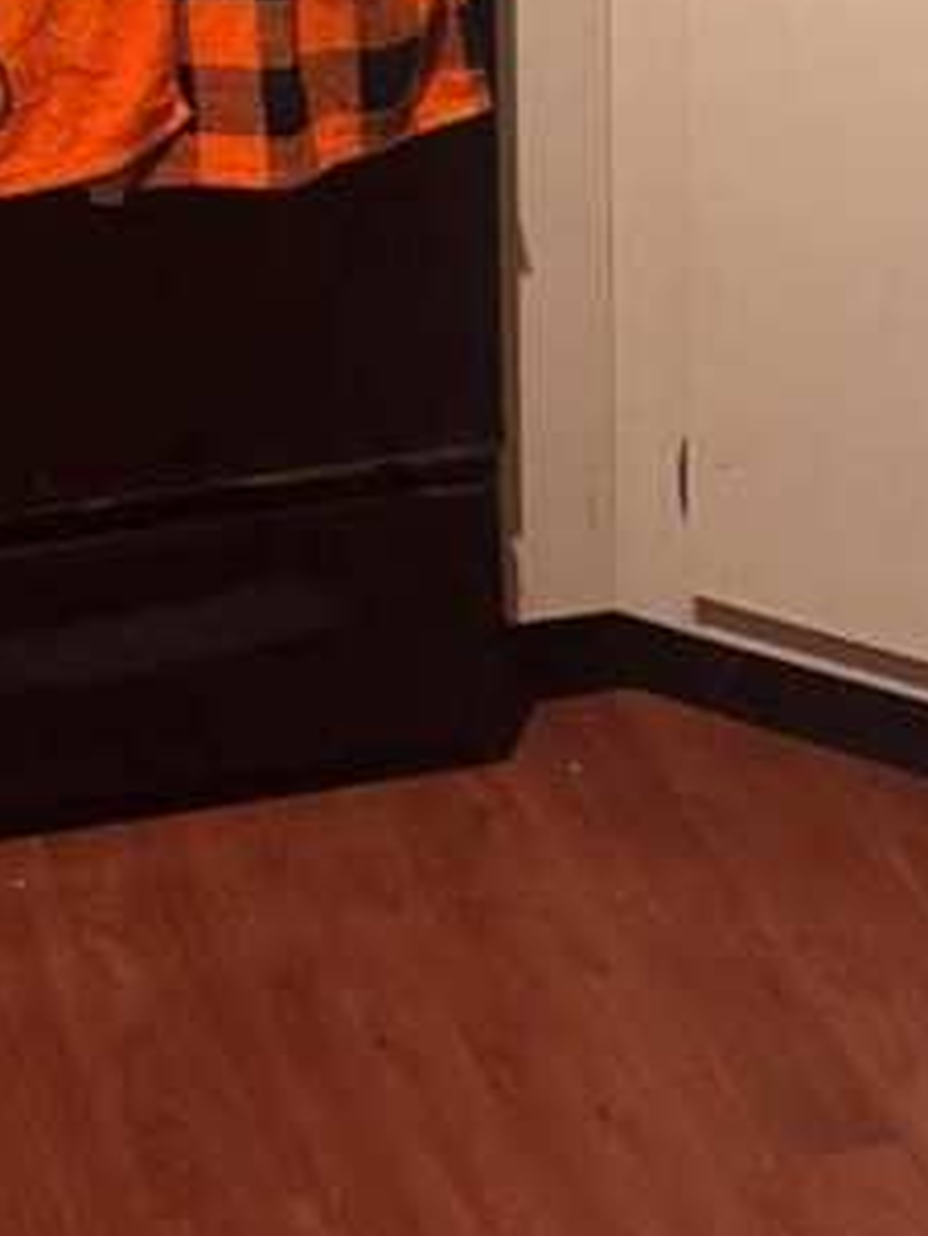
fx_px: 3036
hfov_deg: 17.2
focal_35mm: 85
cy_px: -501
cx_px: 123
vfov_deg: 20.4
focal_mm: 6.76
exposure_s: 1/40
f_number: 1.78
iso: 800
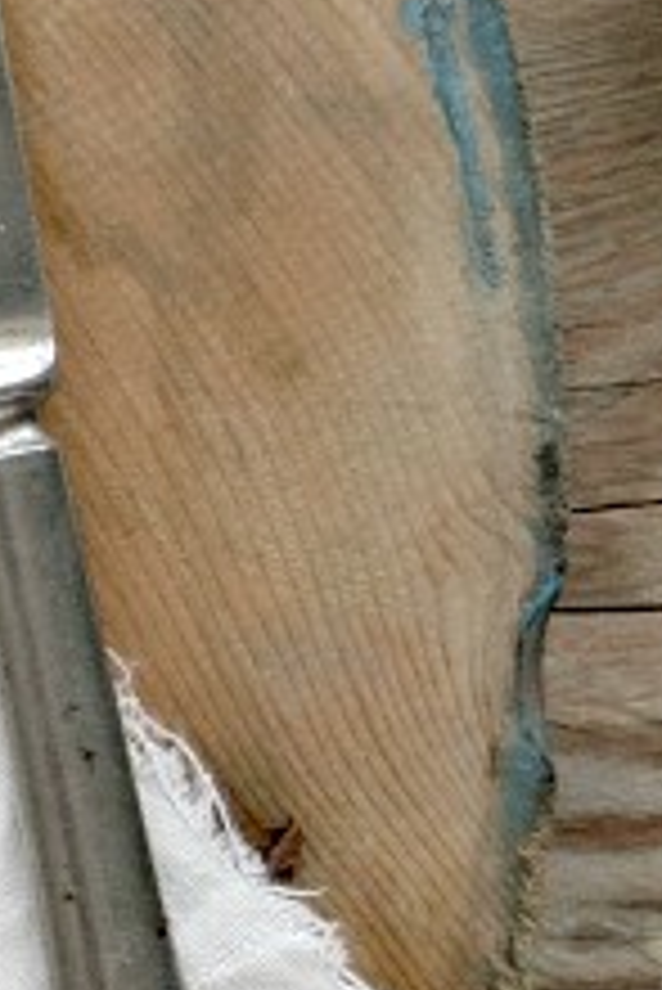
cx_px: -754
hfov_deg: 5.7
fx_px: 6526
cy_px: 144
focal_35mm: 237
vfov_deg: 8.7
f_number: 4.5
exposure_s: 1/100
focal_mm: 34
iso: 200
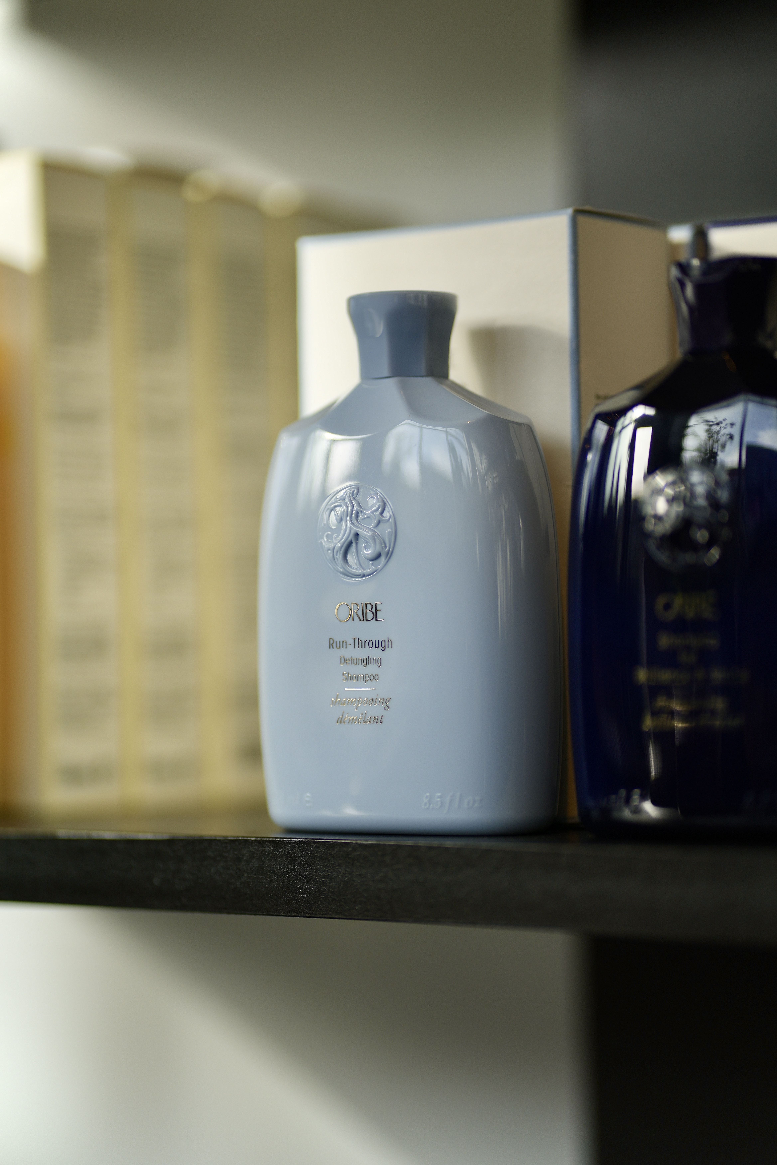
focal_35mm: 85
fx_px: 2752
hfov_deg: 16.1
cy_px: 582
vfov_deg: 23.9
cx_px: 388
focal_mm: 85
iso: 200
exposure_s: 1/1250
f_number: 1.8
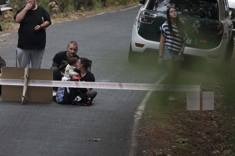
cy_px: 36
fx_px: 2928
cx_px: -17
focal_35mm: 449
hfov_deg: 4.6
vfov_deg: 3.1
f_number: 2.8
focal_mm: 200
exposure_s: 1/2000
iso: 1600
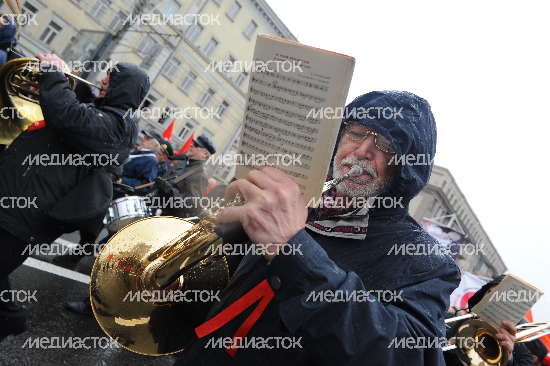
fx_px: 443
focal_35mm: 29
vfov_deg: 44.9
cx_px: 275
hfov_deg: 63.7
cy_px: 183
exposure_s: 1/800
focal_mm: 29
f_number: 5.6
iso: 1000
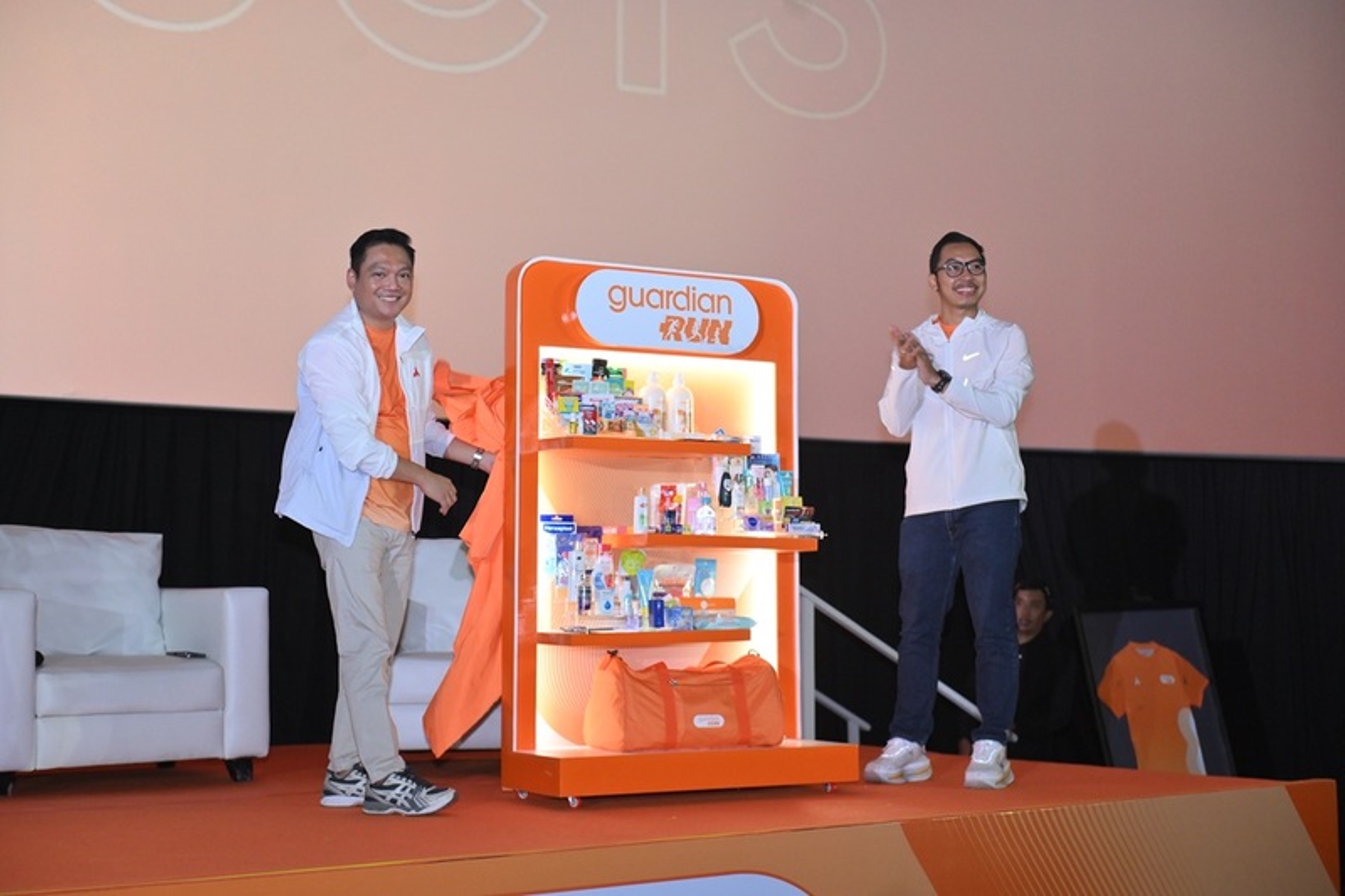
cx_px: 672
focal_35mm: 48
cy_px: 448
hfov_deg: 41.1
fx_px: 1793
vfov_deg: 28.1
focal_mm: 48
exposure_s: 1/200
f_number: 2.8
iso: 1600
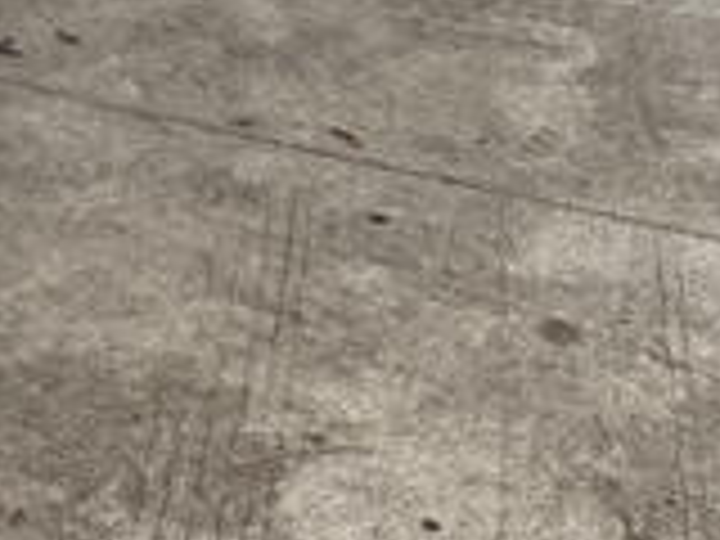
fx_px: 2496
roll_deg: +0.8
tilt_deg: -22.5
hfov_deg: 14.1
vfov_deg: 11.6
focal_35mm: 120
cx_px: -662
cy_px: -360
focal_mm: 6.76
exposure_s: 1/120
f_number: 1.78
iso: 80
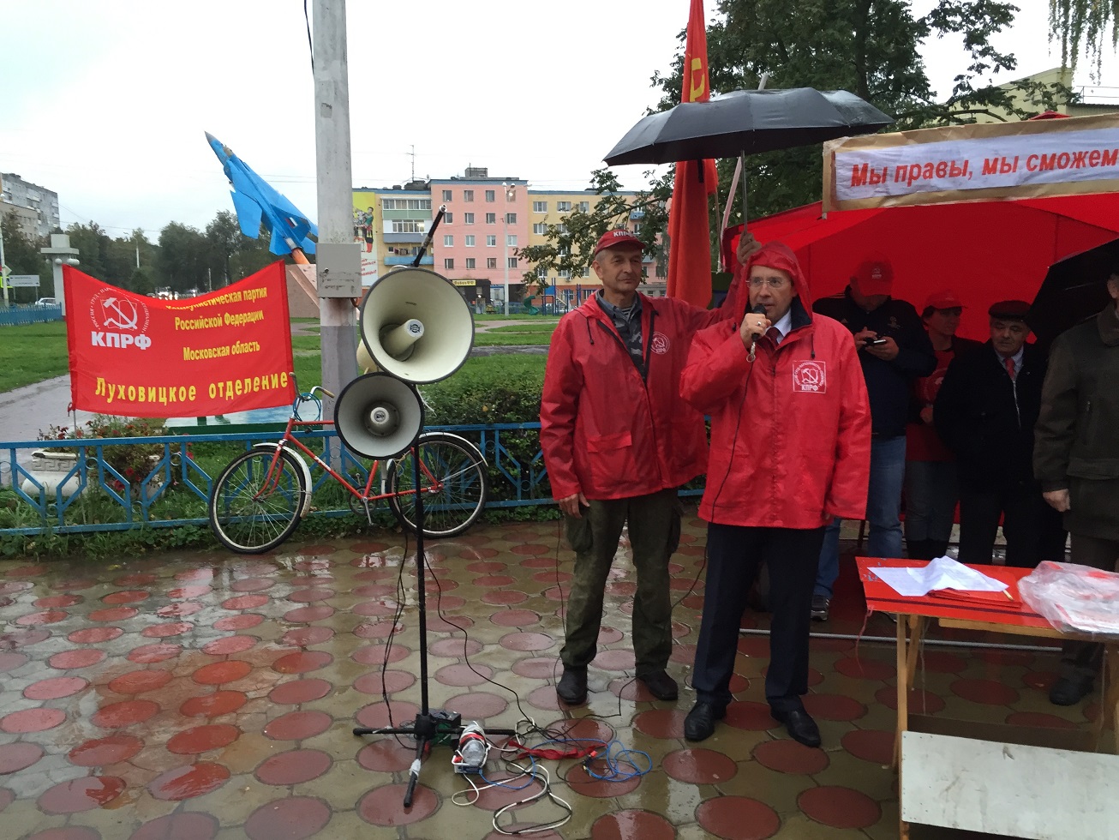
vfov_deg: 48.2
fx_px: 938
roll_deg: +0.0
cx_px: 560
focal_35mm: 29
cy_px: 420
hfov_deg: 61.7
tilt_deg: -6.8
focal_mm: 4.15
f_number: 2.2
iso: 100
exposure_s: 1/33
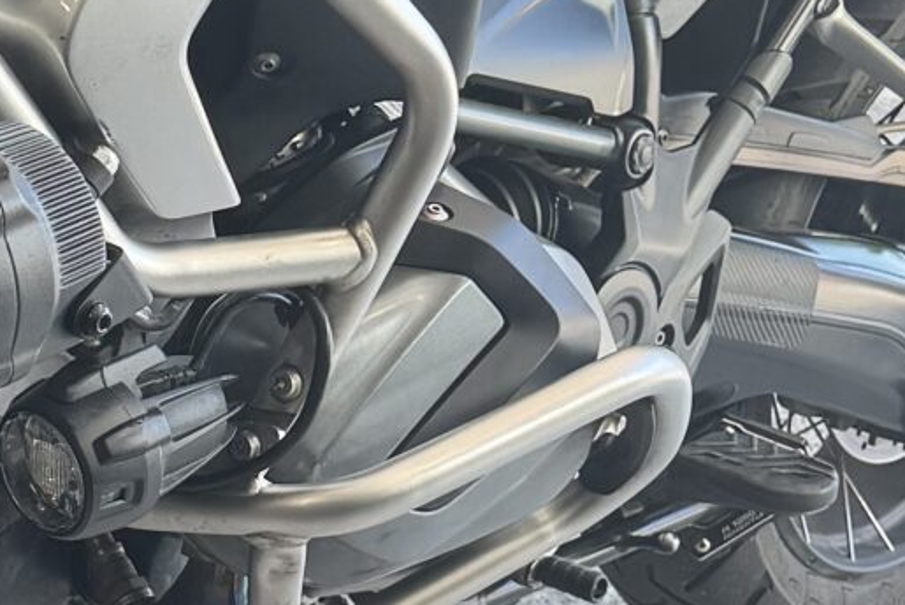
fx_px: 3119
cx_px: 72
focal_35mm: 124
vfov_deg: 11.0
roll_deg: +2.2
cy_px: 496
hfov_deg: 16.3
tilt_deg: -23.6
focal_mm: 6.76
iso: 80
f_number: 1.78
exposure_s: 1/100
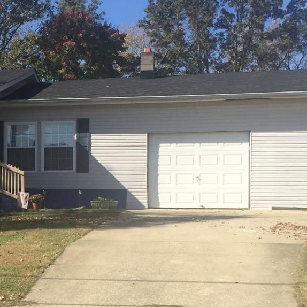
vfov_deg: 25.6
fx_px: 672
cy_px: 203
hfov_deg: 24.7
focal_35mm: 67
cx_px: 14
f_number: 2.2
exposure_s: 1/1464
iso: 32
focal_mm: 4.15
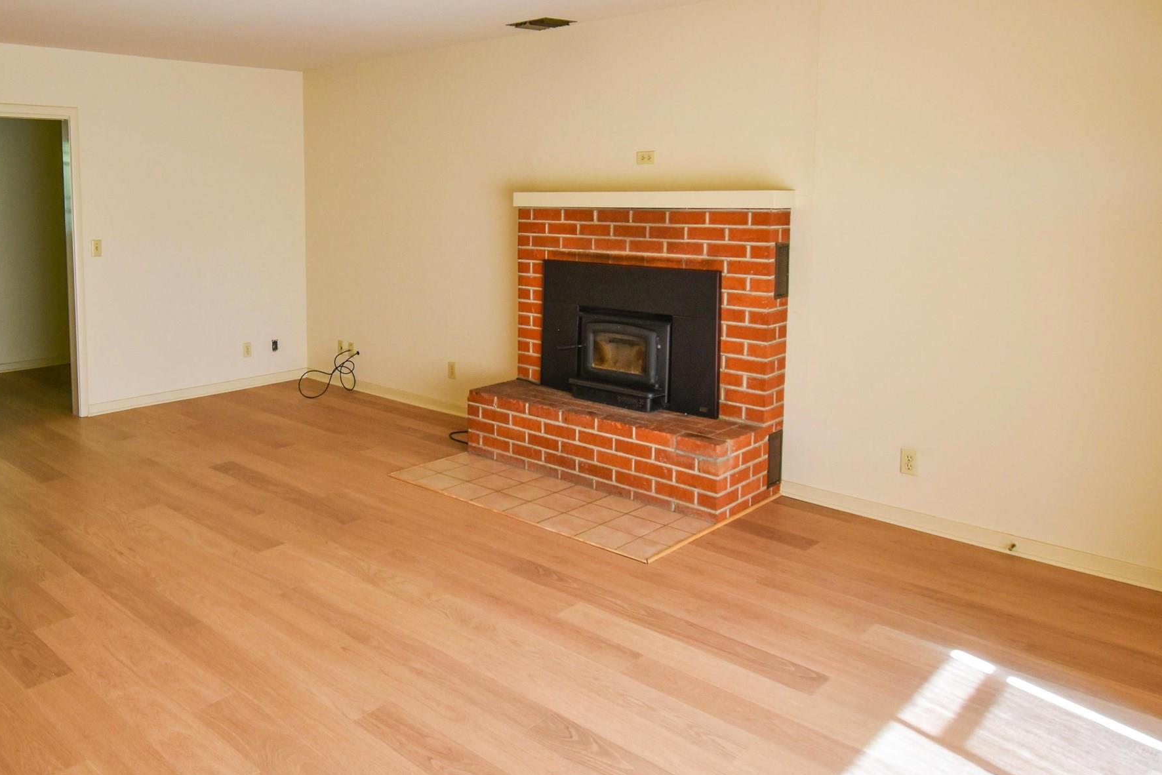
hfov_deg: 67.6
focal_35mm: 26
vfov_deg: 48.9
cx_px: 391
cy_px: 273
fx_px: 839
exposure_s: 1/60
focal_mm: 10
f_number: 4.5
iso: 360
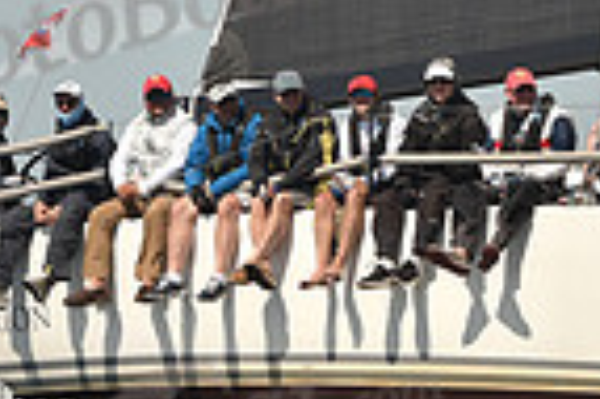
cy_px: 170
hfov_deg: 5.6
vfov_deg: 3.8
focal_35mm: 365
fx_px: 6076
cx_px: 663
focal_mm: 90
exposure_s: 1/640
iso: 250
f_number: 7.1
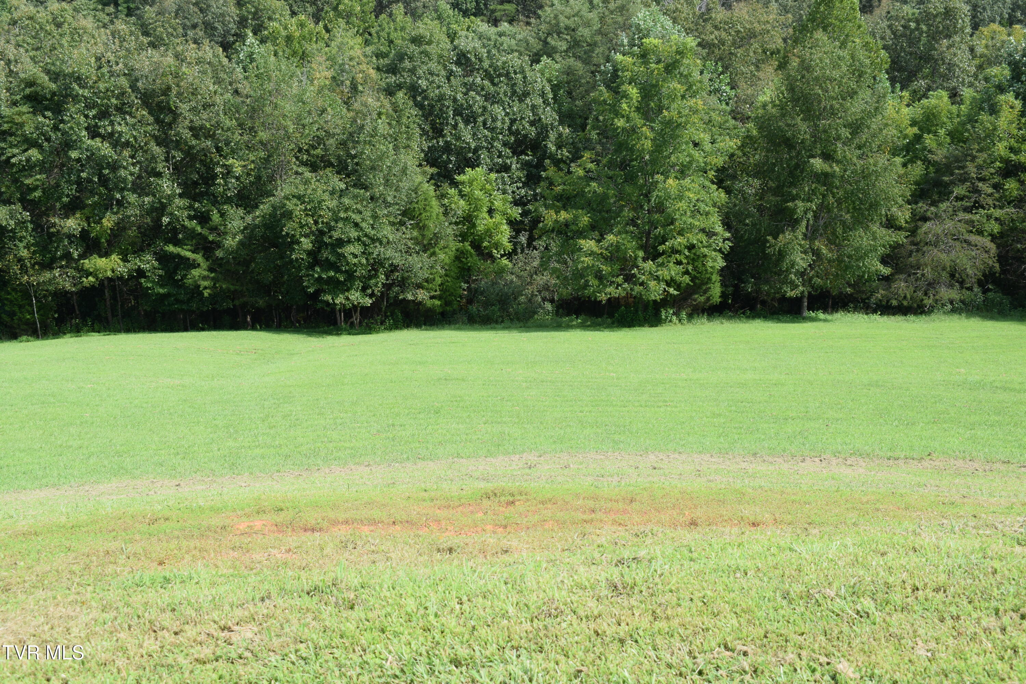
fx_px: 1240
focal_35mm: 44
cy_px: 342
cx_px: 513
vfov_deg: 30.8
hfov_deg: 45.0
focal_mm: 29
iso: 220
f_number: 8
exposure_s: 1/250
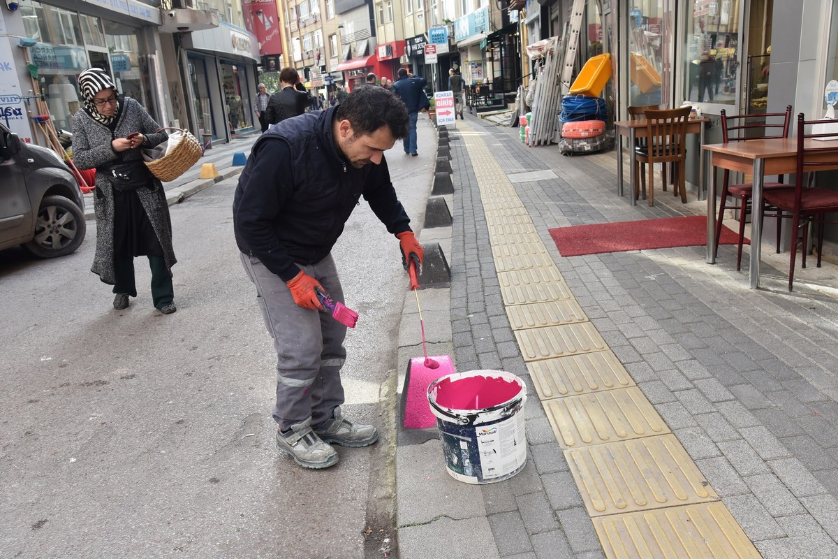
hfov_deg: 58.7
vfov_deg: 41.1
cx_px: 419
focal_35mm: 32
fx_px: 745
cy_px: 280
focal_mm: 32
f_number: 8
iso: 1250
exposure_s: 1/250
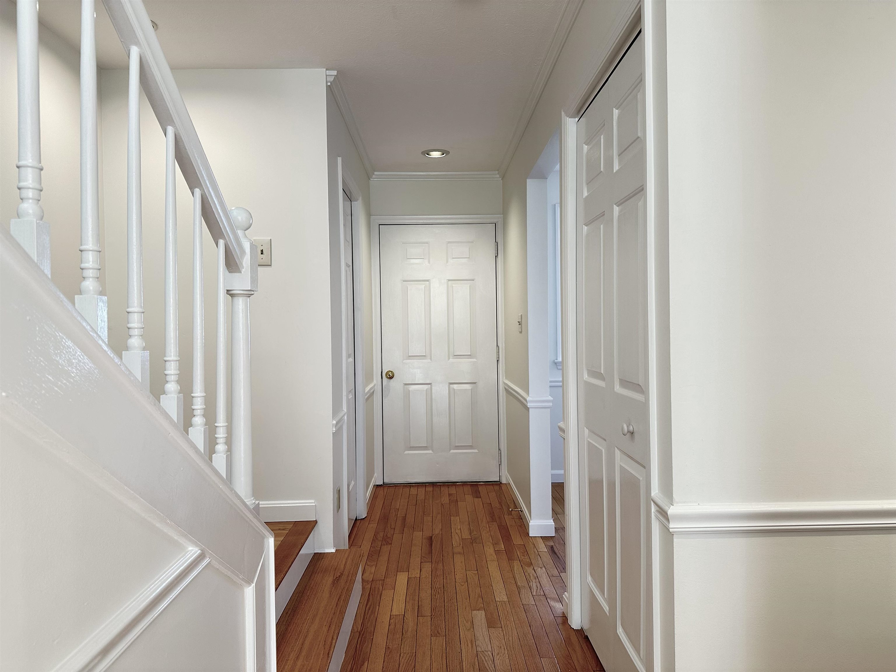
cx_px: 448
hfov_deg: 71.6
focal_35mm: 24
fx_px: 621
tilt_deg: -0.4
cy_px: 336
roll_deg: +0.7
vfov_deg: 56.8
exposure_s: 1/60
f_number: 1.78
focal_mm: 6.86
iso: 160
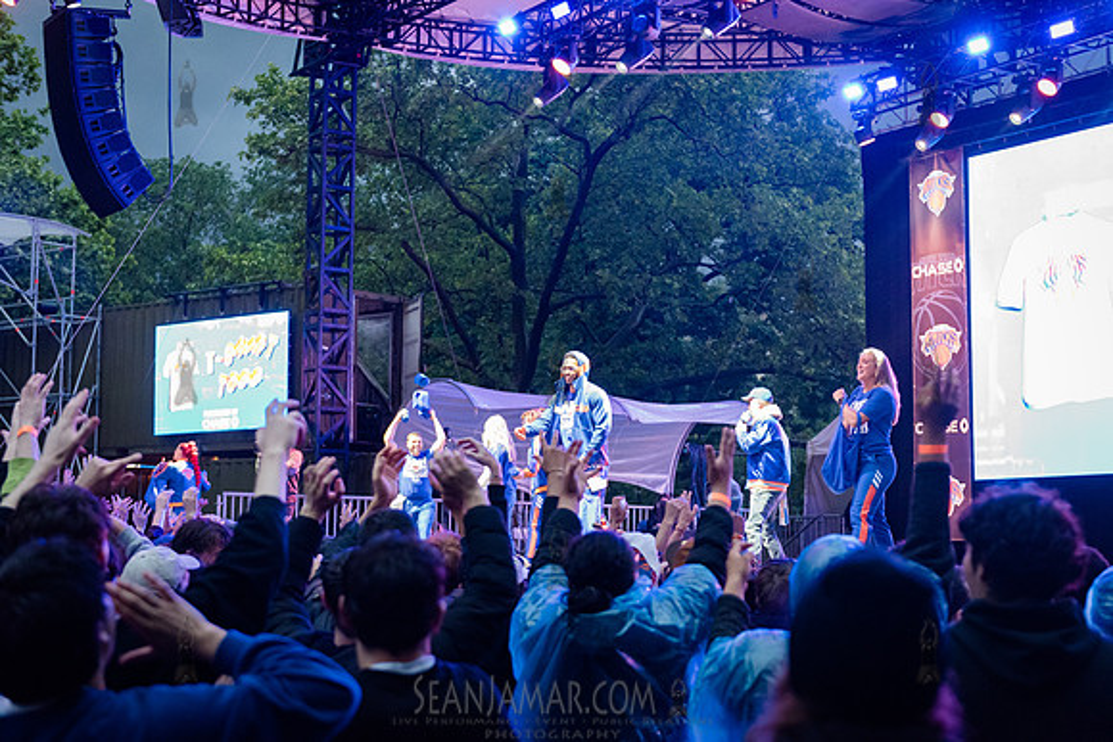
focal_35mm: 61
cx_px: 556
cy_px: 371
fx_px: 1880
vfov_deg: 22.3
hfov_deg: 33.0
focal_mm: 60
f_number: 3.2
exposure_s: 1/250
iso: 6400
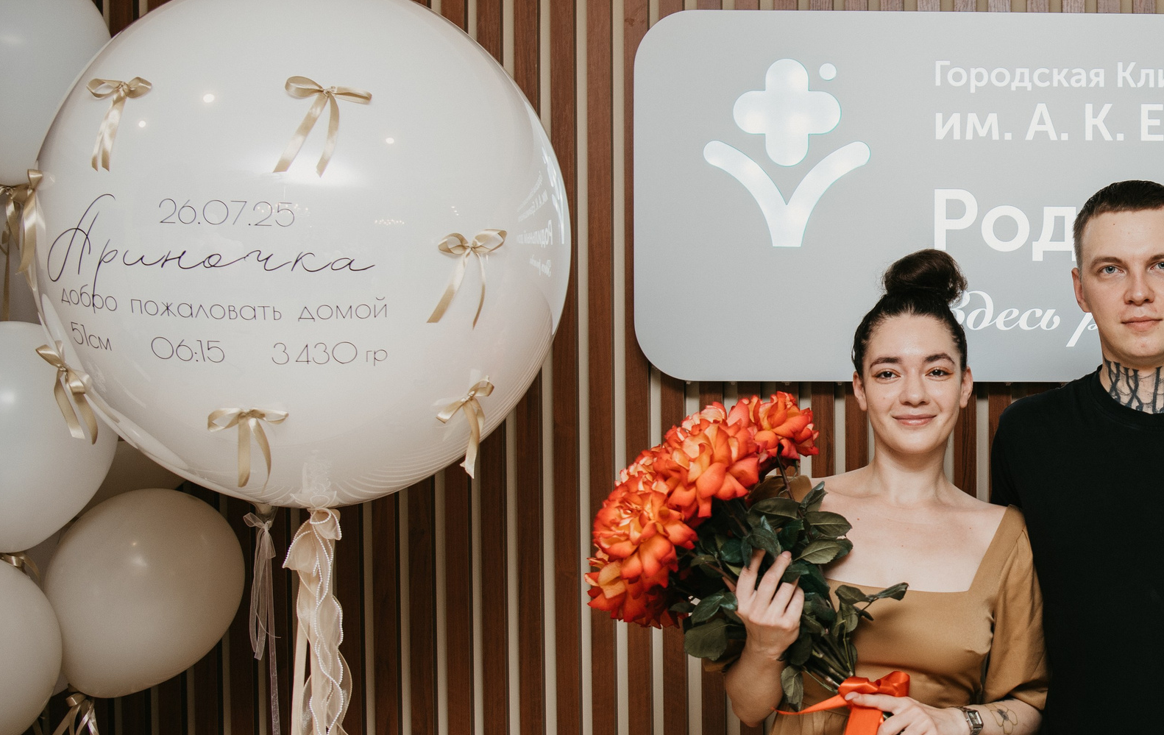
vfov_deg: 22.9
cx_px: 1064
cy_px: 391
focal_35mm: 57
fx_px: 1813
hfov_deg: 33.6
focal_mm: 29
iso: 160
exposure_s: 1/160
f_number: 3.5
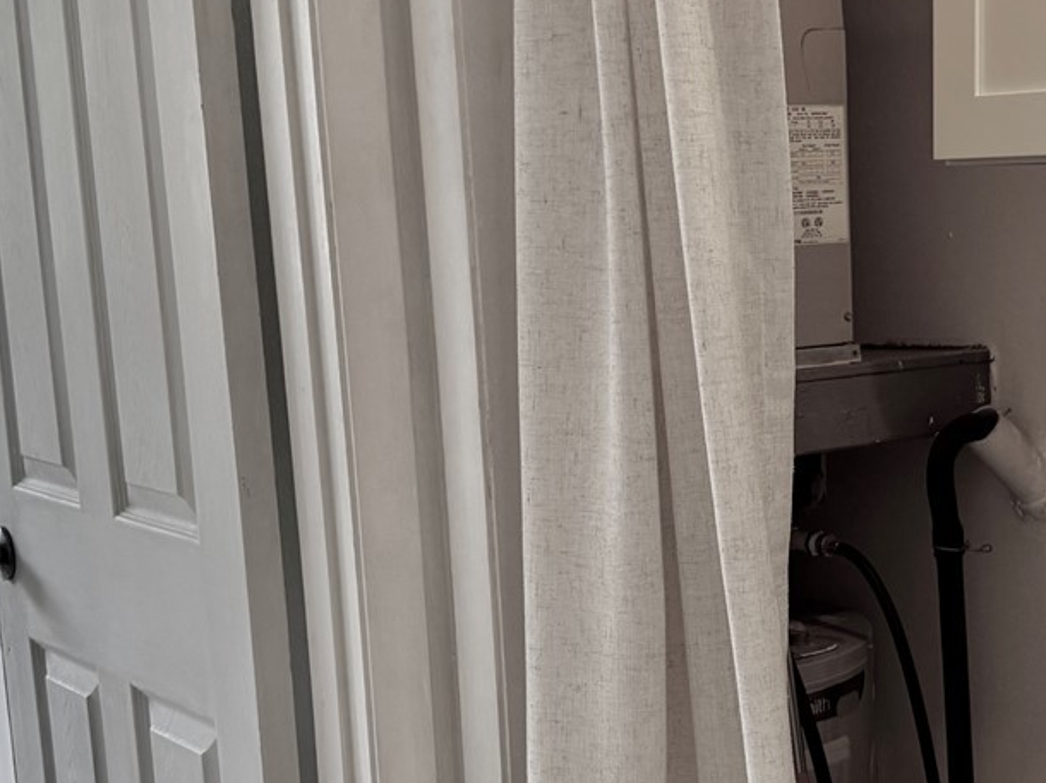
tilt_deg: -11.9
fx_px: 1903
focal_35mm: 63
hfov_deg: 30.0
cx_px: 832
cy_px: 598
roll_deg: +1.6
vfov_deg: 23.0
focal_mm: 6.76
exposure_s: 1/120
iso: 160
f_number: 1.78
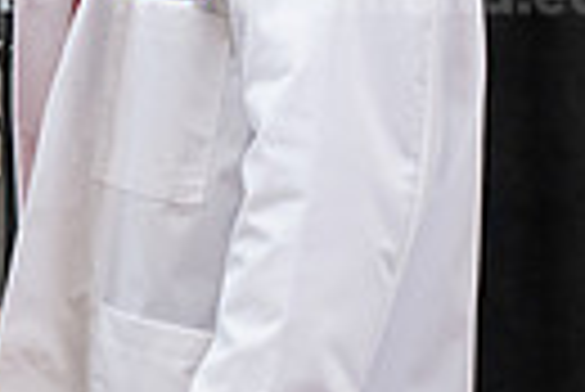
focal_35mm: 464
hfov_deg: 4.4
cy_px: 88
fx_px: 7548
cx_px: -99
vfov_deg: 3.0
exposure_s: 1/200
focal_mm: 104
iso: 1600
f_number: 3.5
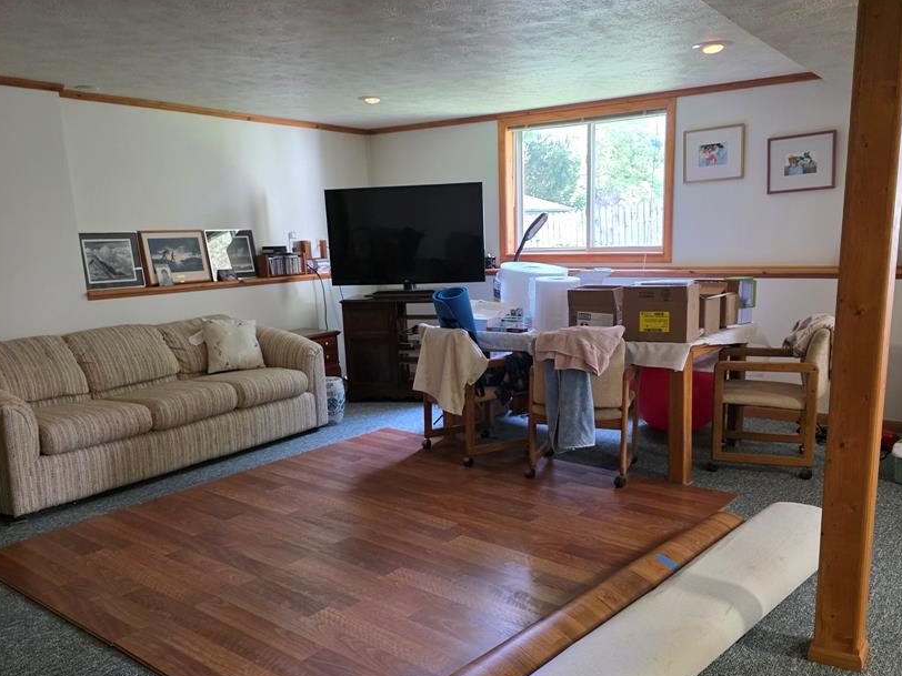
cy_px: 398
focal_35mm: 29
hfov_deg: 61.7
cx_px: 451
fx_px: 756
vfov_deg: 48.0
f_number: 1.7
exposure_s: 1/120
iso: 1000
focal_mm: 6.3
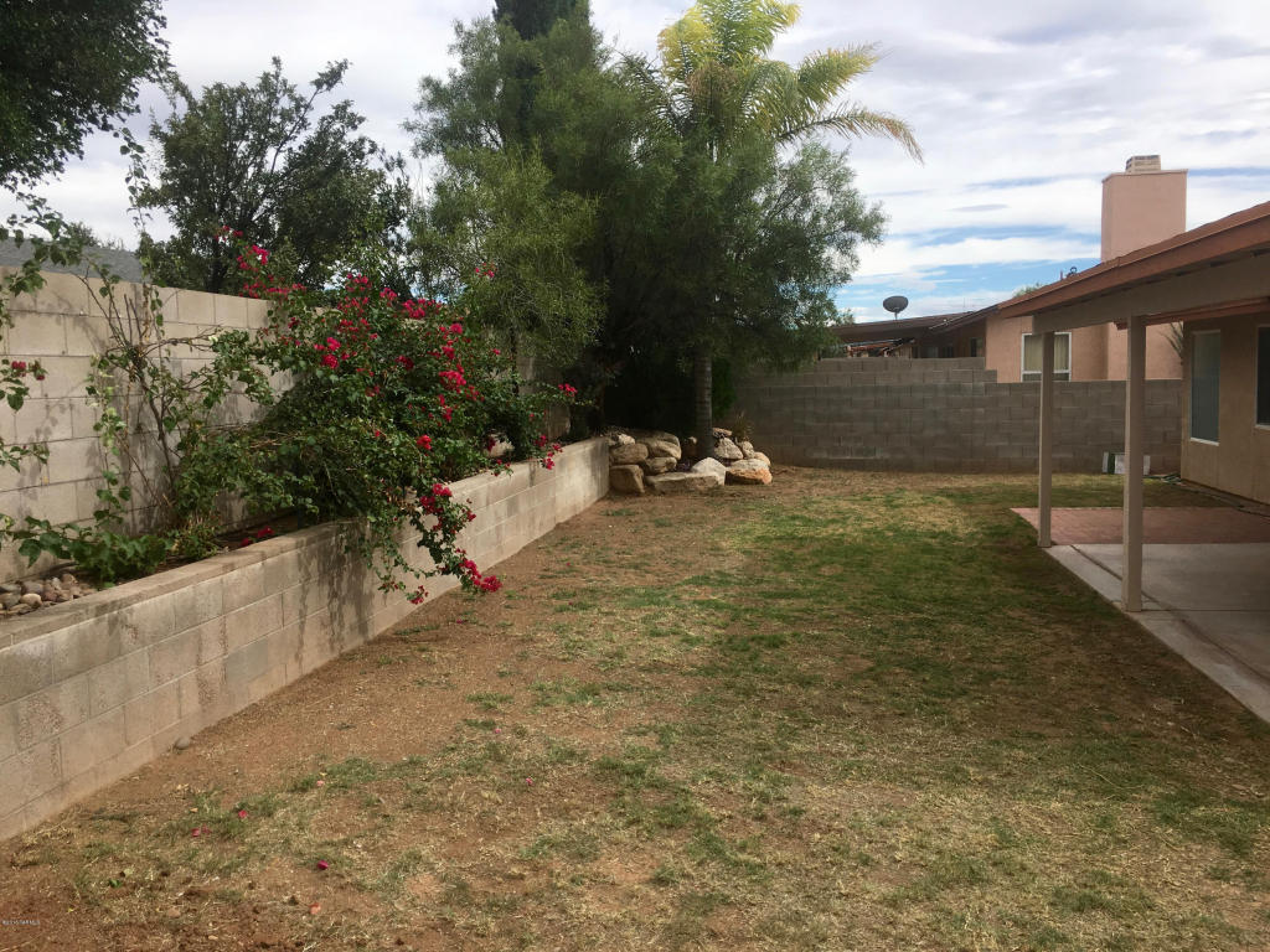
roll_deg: +1.5
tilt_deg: -5.8
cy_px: 476
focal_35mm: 29
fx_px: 1064
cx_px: 635
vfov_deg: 48.2
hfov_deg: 61.7
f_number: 2.2
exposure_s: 1/1183
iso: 25
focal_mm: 4.15
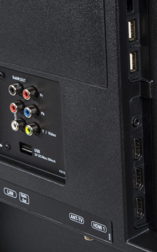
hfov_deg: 9.5
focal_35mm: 138
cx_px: 60
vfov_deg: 15.1
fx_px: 944
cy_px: 126
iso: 400
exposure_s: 1/160
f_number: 16
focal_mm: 90
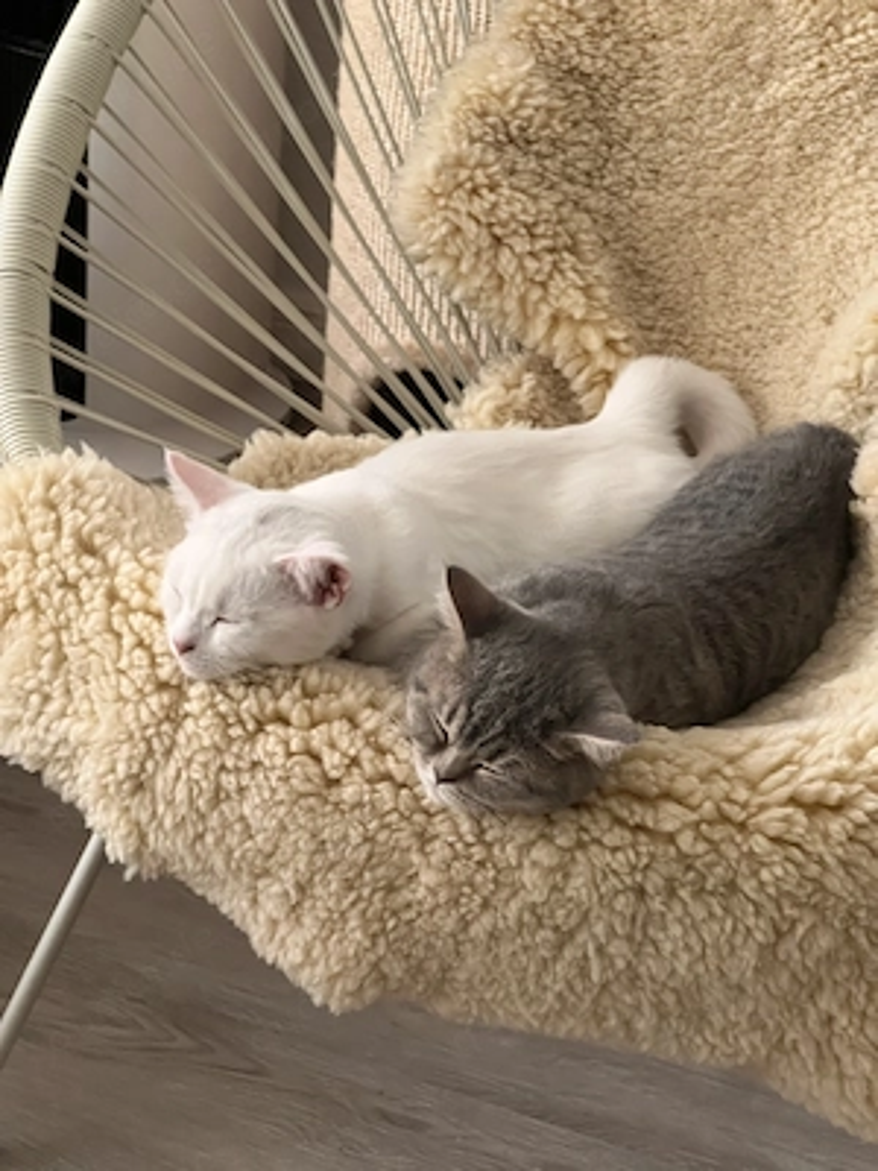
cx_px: 439
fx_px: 2604
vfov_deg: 25.3
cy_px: 586
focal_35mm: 77
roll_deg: -6.1
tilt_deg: -27.1
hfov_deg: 19.1
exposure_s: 1/45
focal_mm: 9
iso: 800
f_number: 2.8
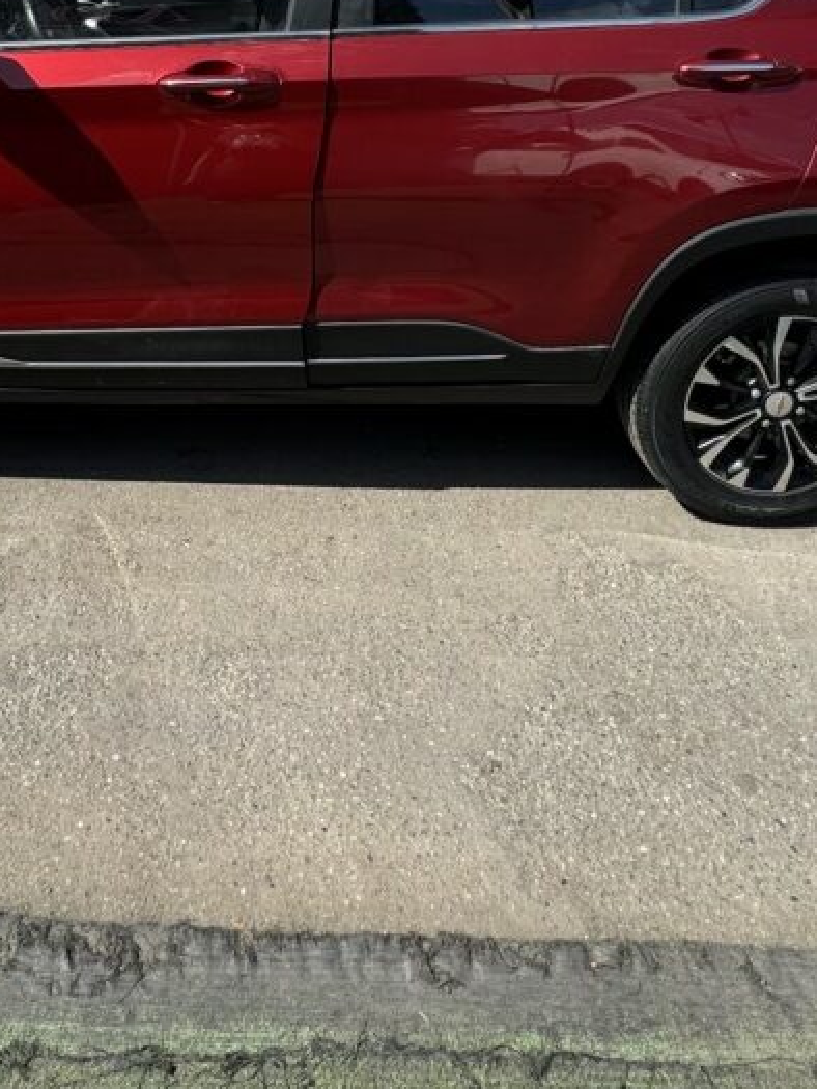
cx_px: 261
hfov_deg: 43.5
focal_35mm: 32
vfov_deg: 50.6
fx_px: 1007
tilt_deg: -14.7
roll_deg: -1.4
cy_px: 118
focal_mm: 2.22
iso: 40
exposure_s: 1/921
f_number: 2.2
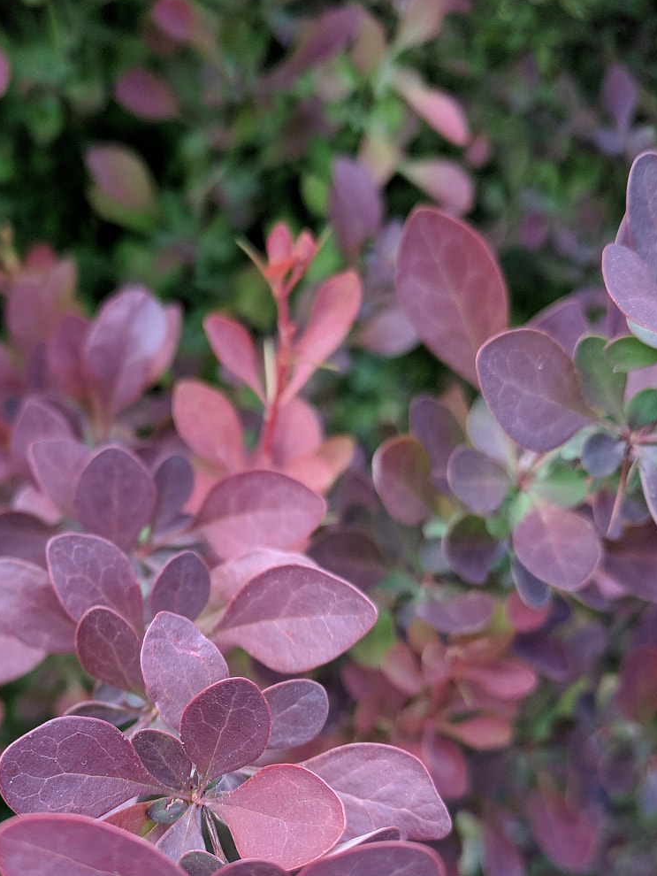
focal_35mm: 42
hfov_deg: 33.7
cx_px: 172
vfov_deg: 43.9
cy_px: 614
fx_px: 1062
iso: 113
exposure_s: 1/100
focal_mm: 4.67
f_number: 2
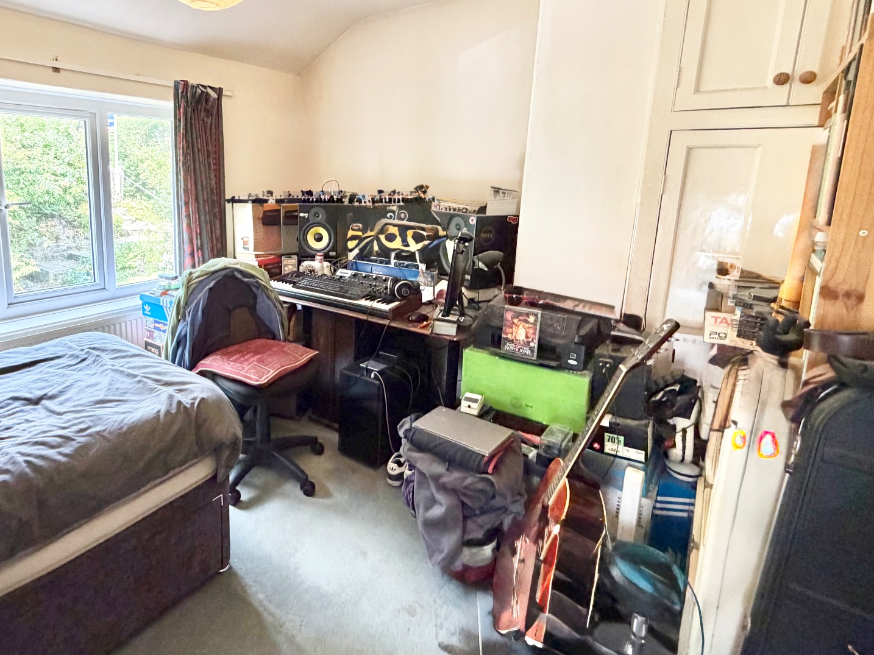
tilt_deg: -10.0
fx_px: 505
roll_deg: -0.8
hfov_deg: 79.9
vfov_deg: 65.4
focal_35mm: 20
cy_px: 264
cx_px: 316
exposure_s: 1/112
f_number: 2.2
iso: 320
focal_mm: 2.22
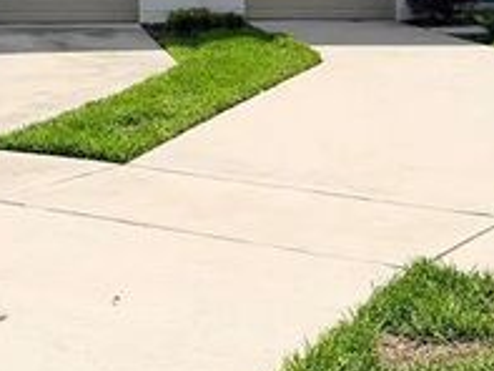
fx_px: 1114
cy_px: -158
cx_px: 13
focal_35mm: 78
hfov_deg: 24.0
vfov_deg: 17.3
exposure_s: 1/11905
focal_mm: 6.76
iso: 80
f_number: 1.78
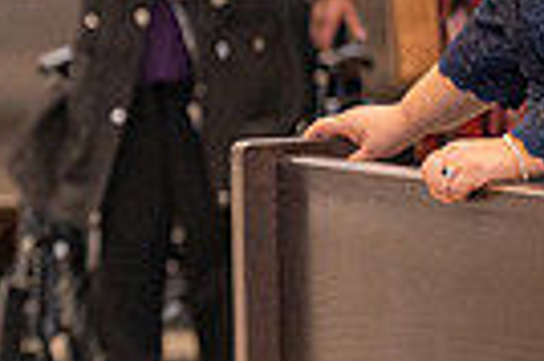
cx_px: -434
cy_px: 116
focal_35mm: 521
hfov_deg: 3.9
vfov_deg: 2.6
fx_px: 7863
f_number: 2.8
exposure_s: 1/200
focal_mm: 120
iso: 1600
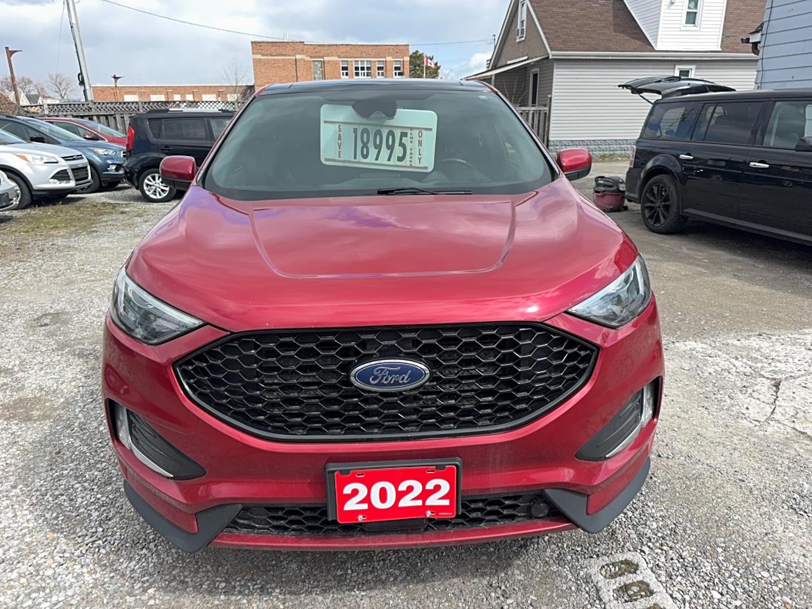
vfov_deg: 56.8
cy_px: 304
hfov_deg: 71.6
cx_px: 406
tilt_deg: -18.8
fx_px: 563
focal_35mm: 24
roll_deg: +1.0
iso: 50
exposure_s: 1/2475
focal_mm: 6.76
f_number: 1.78
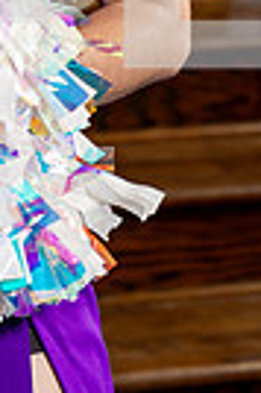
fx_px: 2377
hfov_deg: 6.2
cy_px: -226
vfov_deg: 9.2
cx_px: -109
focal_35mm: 218
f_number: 4
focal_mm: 65
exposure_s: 1/250
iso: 250
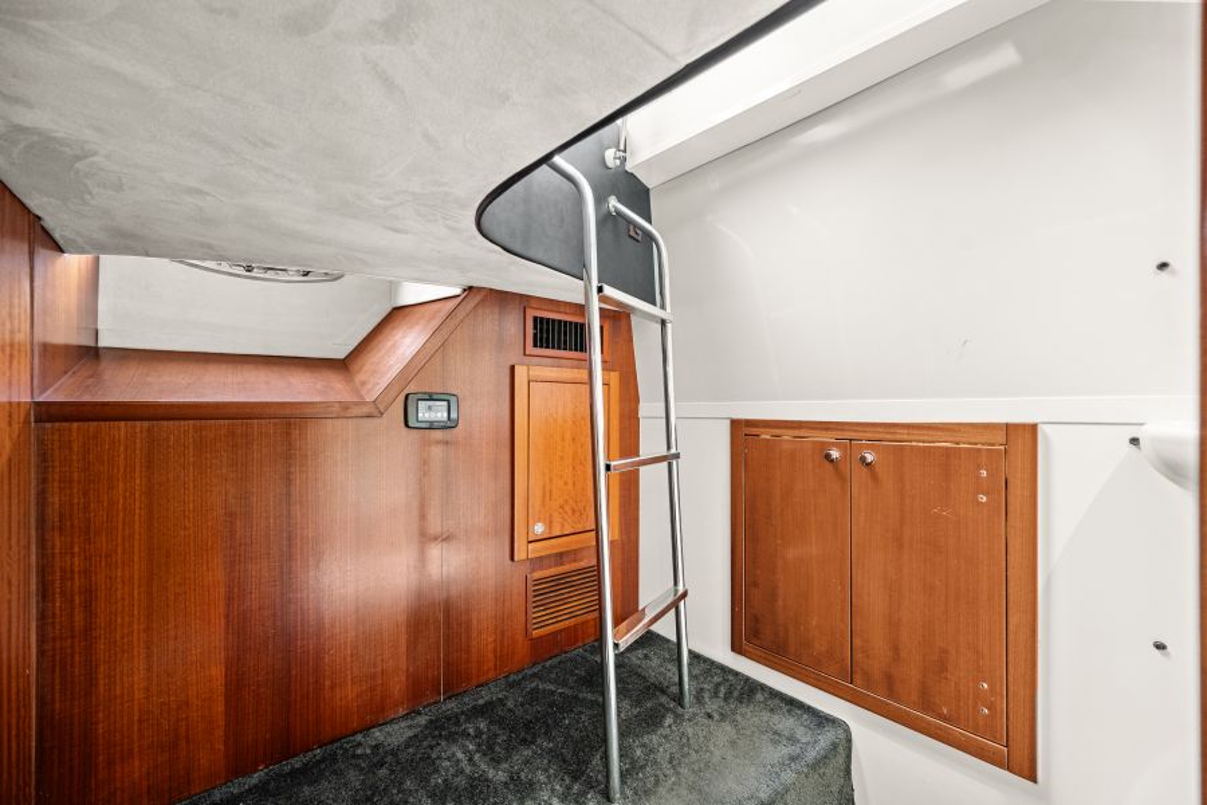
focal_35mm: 14
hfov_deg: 104.3
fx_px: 469
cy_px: 402
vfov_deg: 81.2
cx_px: 604
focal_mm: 14
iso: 1250
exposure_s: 1/10
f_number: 5.6
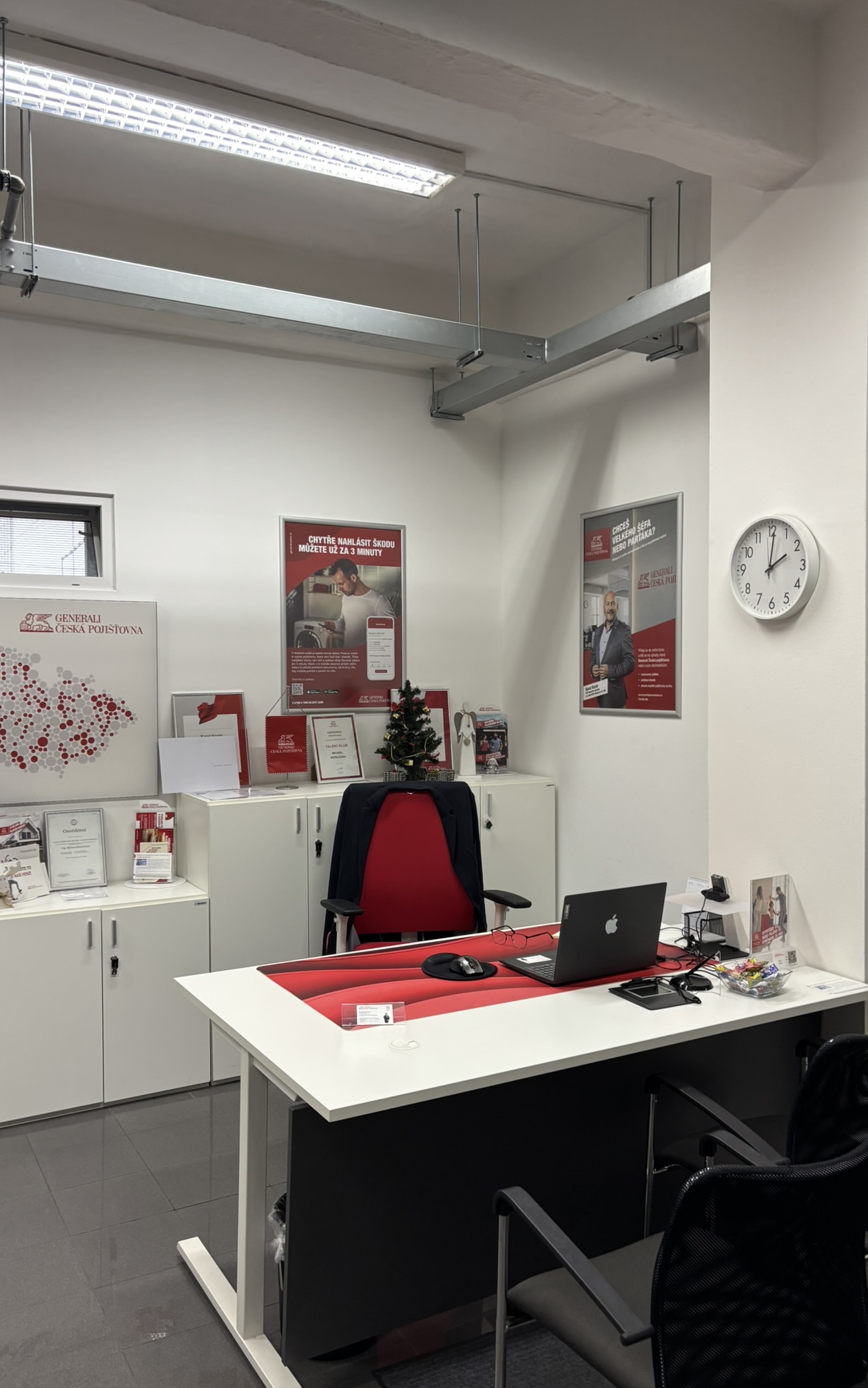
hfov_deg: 44.5
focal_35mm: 28
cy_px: 688
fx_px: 1060
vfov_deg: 66.5
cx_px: 431
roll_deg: +1.3
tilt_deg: -0.4
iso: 100
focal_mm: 5.96
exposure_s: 1/100
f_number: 1.6
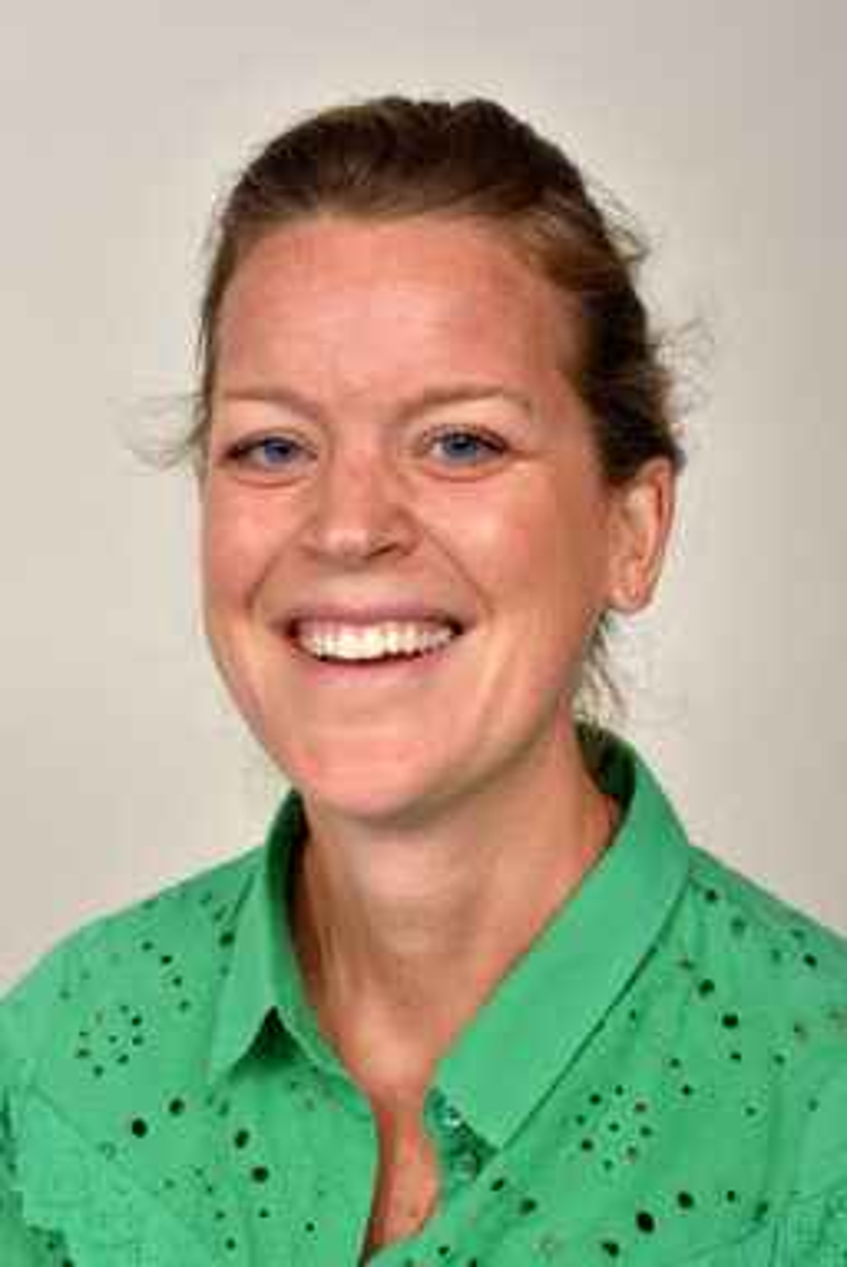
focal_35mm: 85
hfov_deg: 16.1
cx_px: 424
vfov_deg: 23.9
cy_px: 634
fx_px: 2994
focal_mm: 85
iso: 100
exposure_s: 1/160
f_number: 10
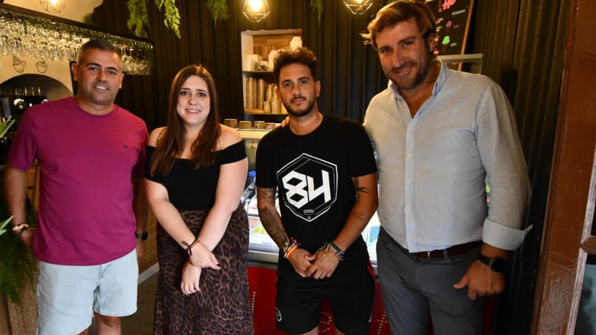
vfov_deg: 51.5
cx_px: 295
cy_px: 168
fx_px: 348
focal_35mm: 22
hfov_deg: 81.2
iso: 3200
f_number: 4.8
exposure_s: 1/125
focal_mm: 13
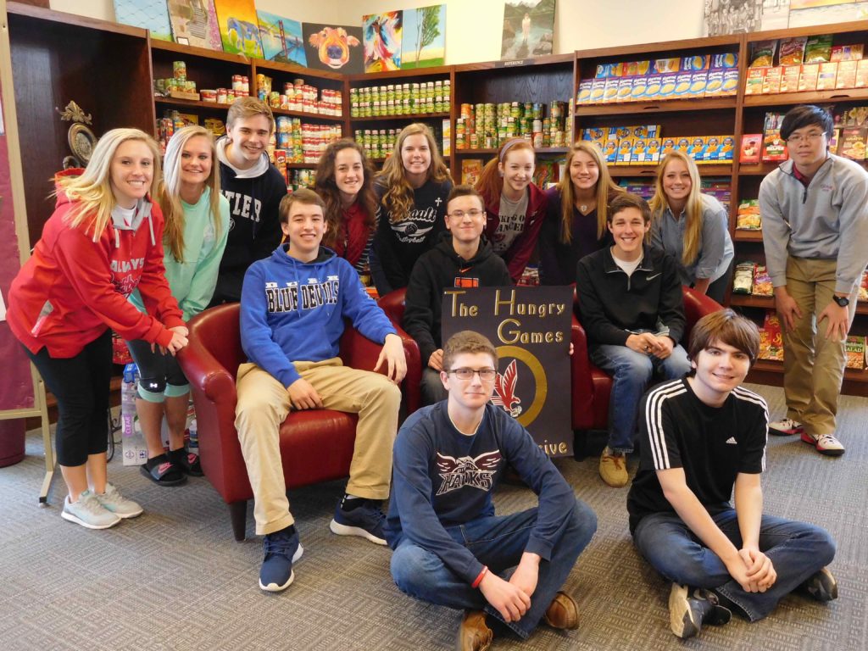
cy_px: 326
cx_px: 434
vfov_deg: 49.7
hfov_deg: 63.4
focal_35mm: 28
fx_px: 702
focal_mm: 5
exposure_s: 1/30
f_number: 3.5
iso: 400
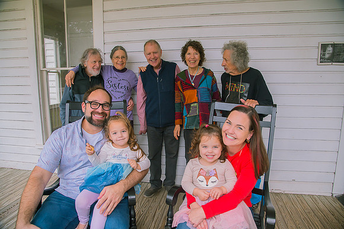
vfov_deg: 53.1
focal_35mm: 24
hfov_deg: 73.8
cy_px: 114
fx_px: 229
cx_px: 172
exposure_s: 1/80
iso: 200
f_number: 5
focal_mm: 24
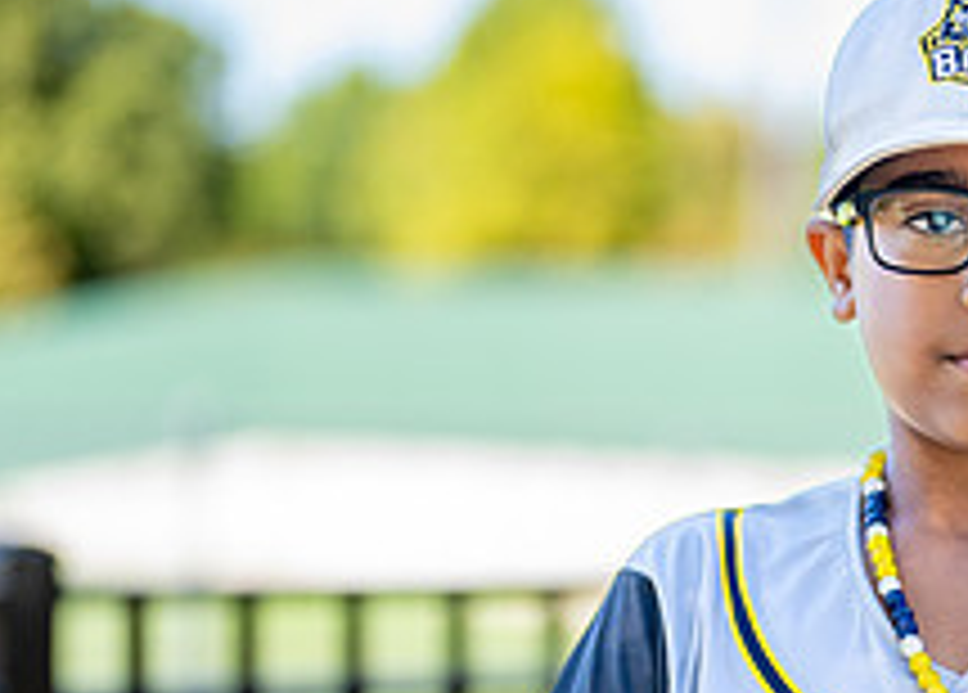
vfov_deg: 8.8
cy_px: 583
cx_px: 1024
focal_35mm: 164
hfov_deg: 12.1
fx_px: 4513
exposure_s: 1/1250
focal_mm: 50
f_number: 1.2
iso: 100
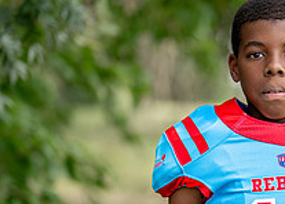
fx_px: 1441
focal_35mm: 178
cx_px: 295
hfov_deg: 11.2
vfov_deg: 8.1
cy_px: 192
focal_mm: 50
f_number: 1.2
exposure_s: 1/2000
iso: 100
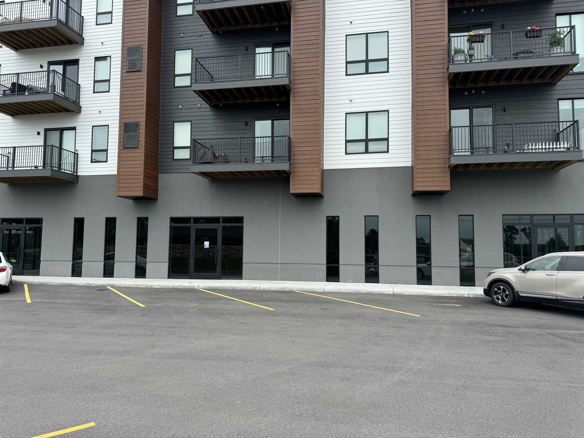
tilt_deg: +2.0
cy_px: 219
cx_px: 292
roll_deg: -1.0
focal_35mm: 24
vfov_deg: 56.8
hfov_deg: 71.6
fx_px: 405
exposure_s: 1/1637
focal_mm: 6.76
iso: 80
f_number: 1.78
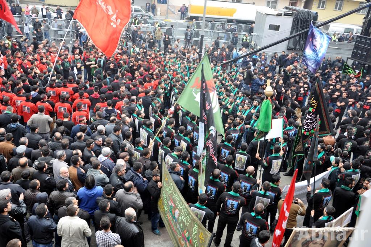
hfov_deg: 53.2
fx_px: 371
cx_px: 186
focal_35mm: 36
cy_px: 124
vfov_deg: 36.8
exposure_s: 1/30
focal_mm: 24
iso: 250
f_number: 5.6
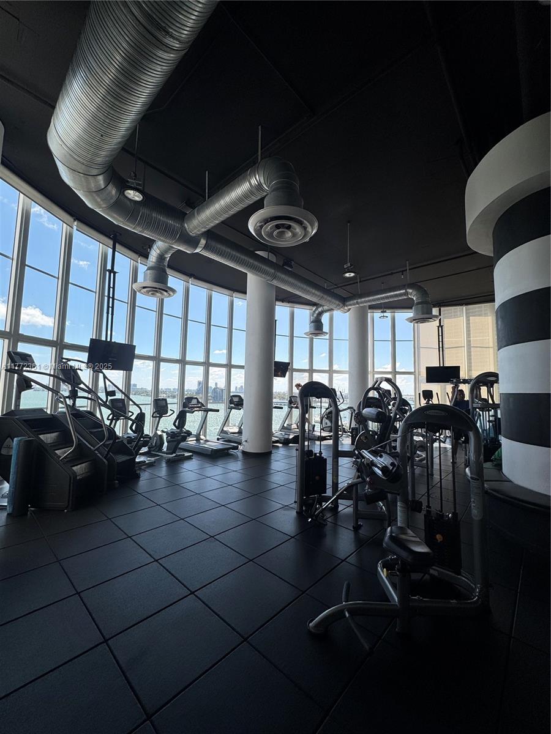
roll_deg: -0.3
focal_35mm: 14
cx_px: 276
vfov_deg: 102.1
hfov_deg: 85.7
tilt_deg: +4.3
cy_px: 367
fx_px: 297
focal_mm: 2.22
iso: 50
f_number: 2.2
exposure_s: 1/831
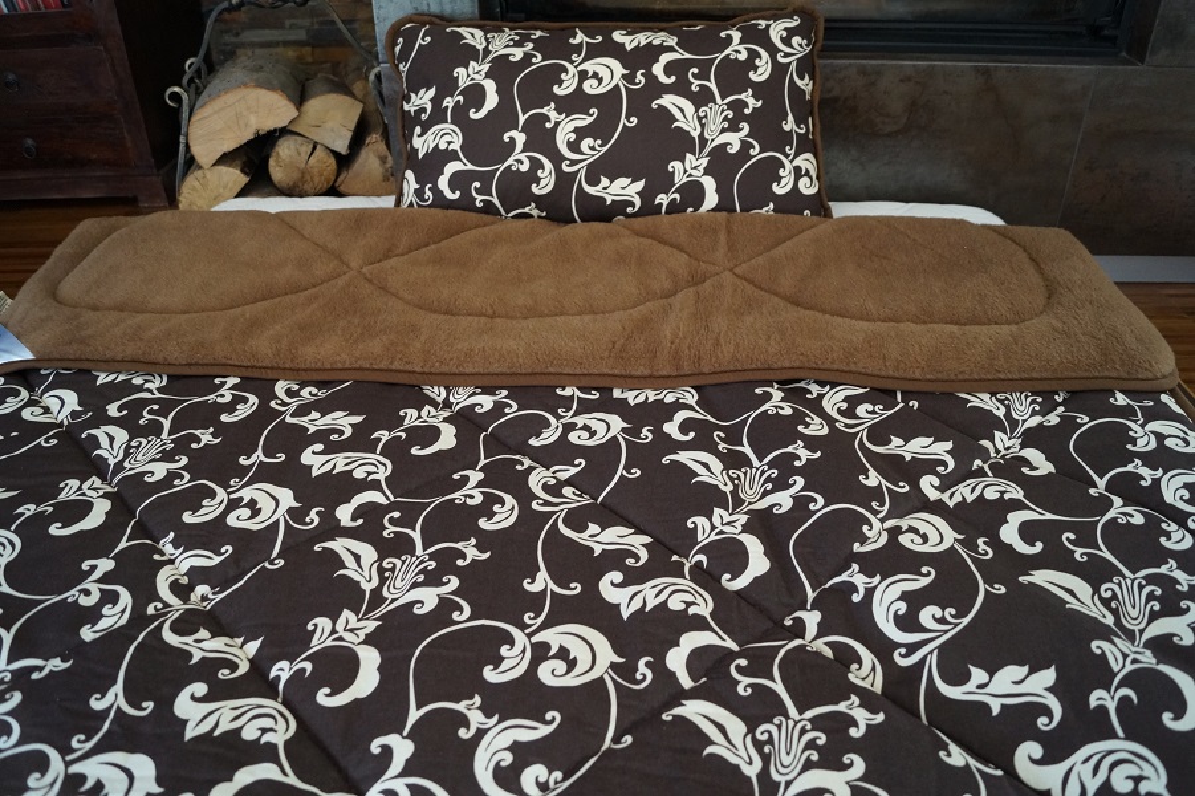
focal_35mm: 27
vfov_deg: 47.9
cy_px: 398
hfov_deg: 67.4
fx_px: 896
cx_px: 598
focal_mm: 18
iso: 1600
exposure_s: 1/60
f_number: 4
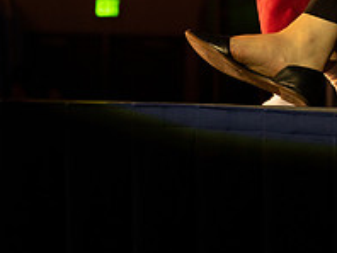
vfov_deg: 7.5
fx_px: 1920
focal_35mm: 197
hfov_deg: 10.0
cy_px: -59
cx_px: 257
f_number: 4
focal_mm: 70
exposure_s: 1/200
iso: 800
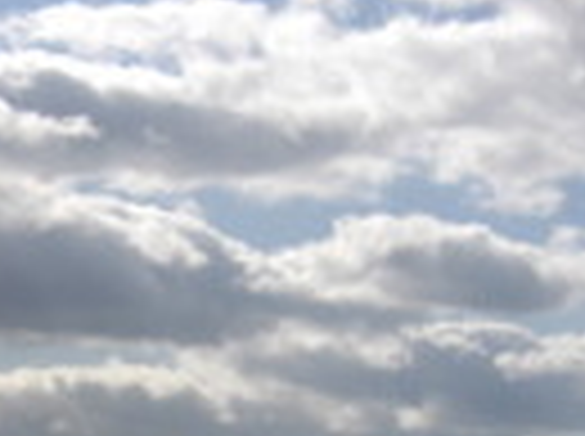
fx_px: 2176
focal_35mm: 129
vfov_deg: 11.2
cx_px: 9
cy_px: 530
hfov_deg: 15.1
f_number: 8
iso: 80
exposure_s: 1/500
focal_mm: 7.9
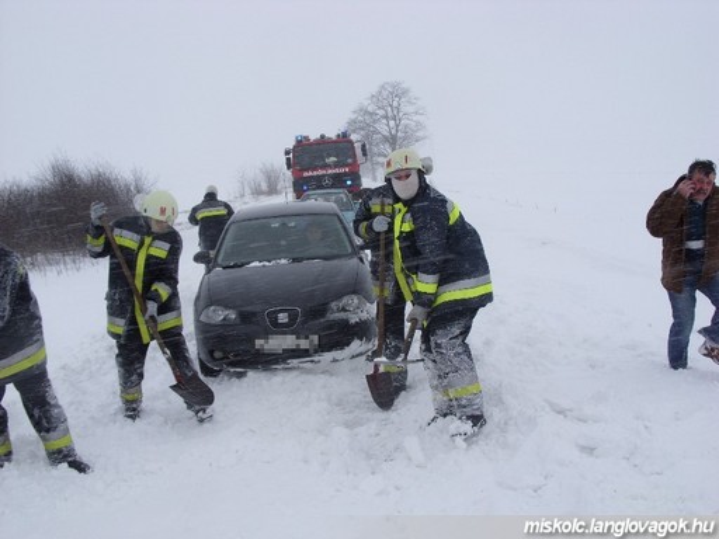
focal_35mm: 38
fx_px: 789
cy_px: 270
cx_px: 360
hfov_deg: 49.0
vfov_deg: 37.7
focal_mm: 6.3
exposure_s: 1/337
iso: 50
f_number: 4.9
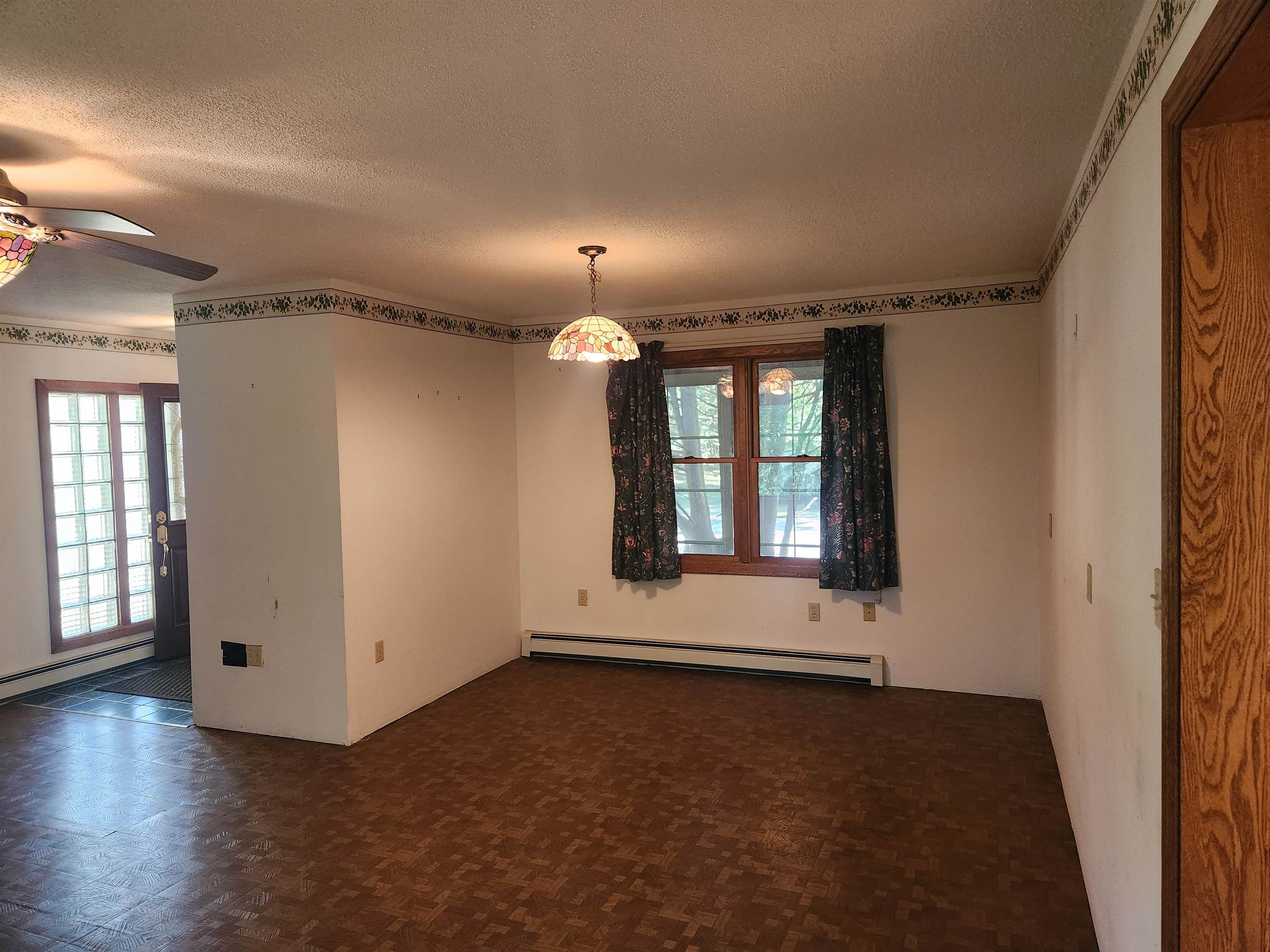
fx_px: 844
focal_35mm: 23
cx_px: 635
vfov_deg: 58.9
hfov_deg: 73.9
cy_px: 476
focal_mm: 5.4
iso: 800
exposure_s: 1/120
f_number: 1.8
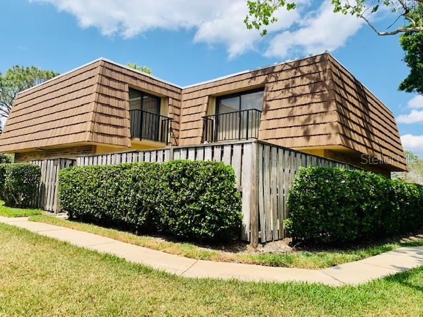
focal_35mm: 26
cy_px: 158
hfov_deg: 67.3
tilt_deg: +8.3
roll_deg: -3.1
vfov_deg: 53.1
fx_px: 318
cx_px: 212
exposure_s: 1/1845
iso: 25
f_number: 1.8
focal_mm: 4.25
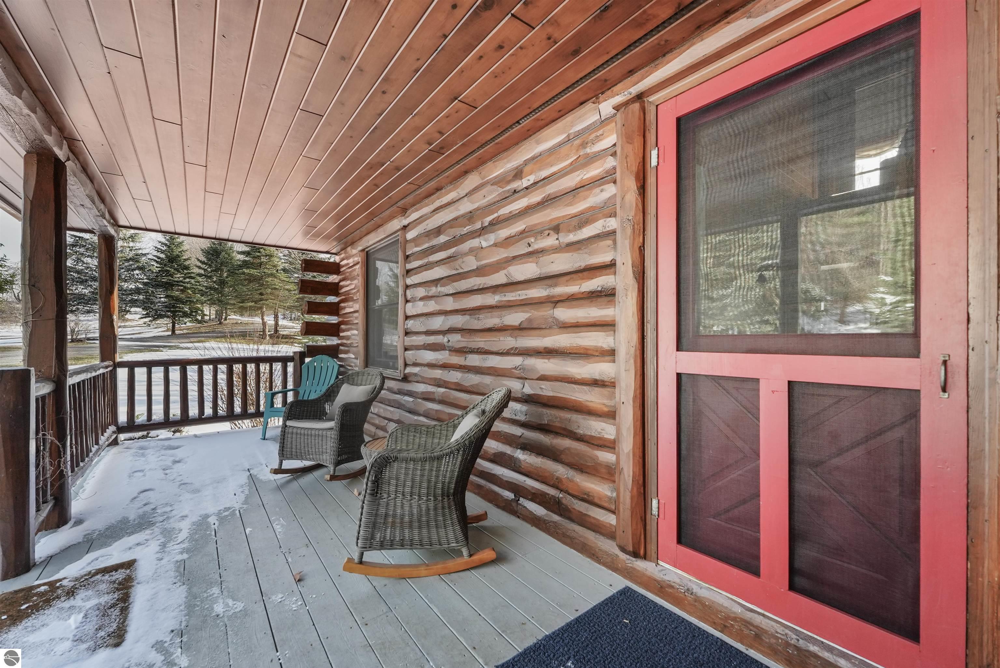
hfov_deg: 104.2
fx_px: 389
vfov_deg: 81.3
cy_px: 334
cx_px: 500
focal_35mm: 14
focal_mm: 14
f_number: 8
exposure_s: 1/30
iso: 1000
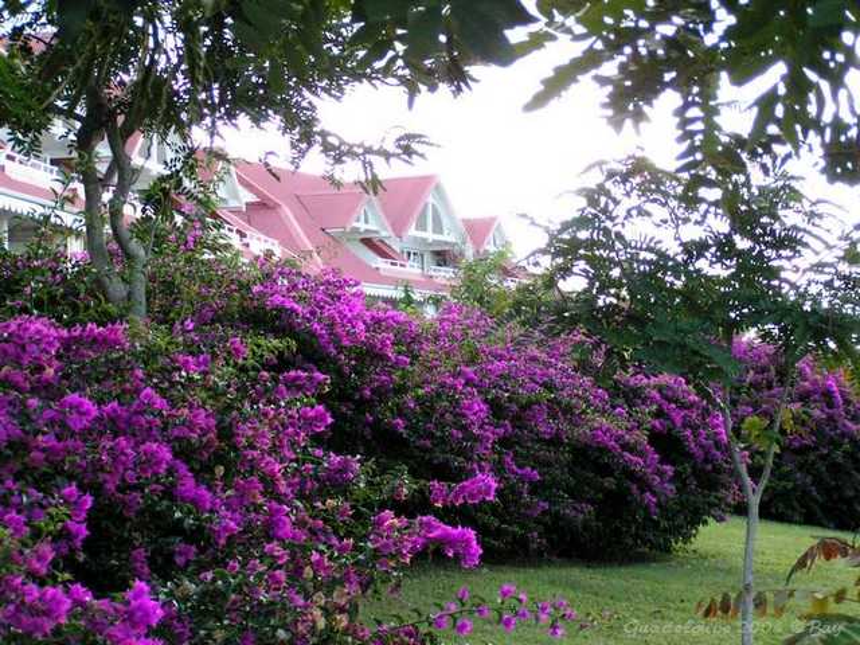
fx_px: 2261
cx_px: 430
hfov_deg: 21.5
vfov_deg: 16.2
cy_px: 322
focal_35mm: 91
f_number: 3.3
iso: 400
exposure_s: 1/1000
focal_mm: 13.9
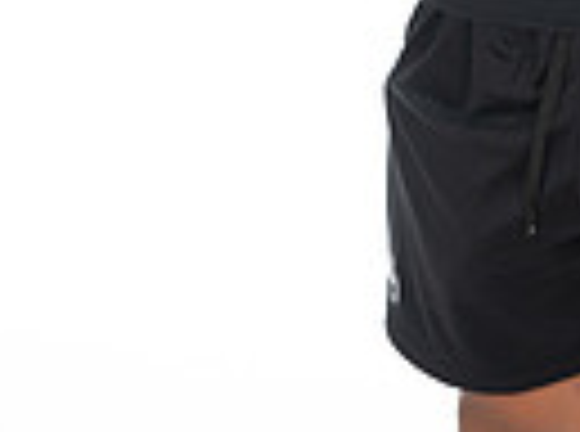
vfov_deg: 7.6
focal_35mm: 185
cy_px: -508
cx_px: 571
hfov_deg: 10.6
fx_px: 3091
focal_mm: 55
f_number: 7.1
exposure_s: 1/320
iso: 800
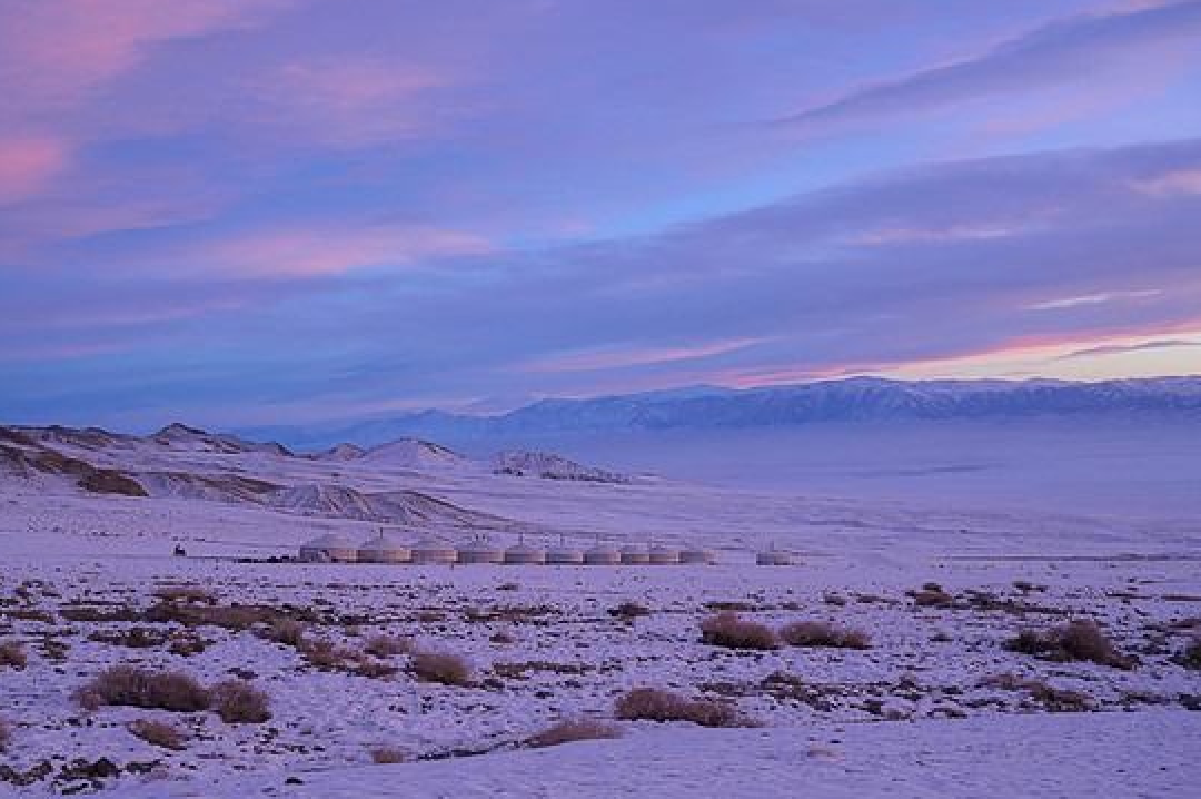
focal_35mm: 43
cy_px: 374
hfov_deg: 45.4
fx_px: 1433
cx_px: 565
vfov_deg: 31.1
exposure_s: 1/60
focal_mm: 40
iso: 640
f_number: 7.1
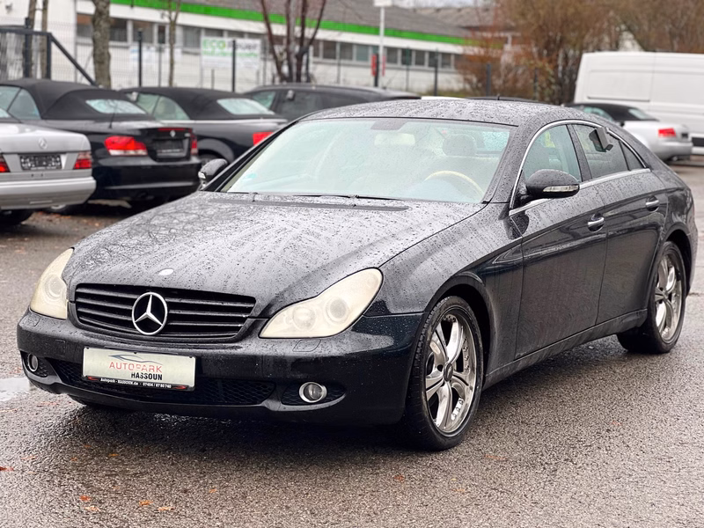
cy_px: 264
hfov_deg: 25.3
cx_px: 352
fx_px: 1566
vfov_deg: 19.1
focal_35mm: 77
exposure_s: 1/121
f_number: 2.8
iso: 50
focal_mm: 9
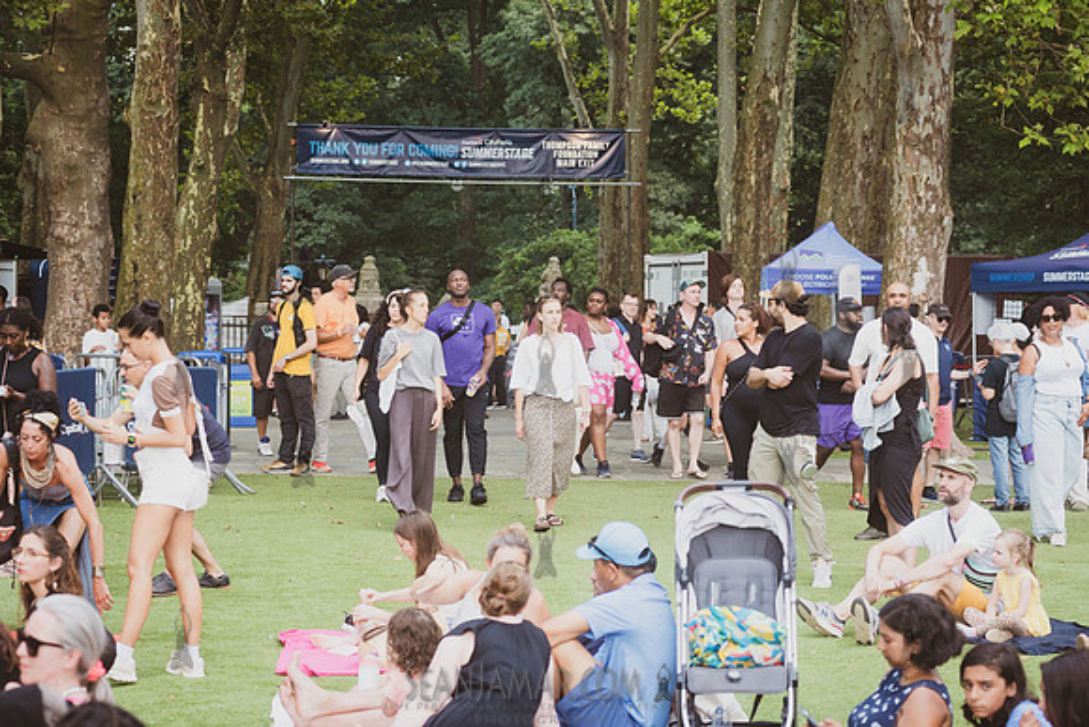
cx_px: 544
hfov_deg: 22.1
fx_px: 2784
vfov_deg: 14.9
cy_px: 364
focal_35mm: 92
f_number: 5
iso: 1000
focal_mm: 92
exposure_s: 1/500
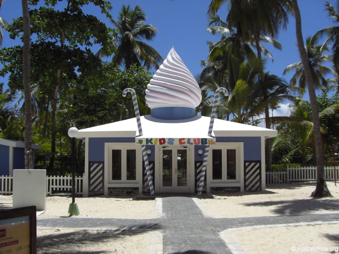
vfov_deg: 37.7
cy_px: 127
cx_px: 170
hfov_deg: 49.0
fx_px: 372
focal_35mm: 38
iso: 64
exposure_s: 1/250
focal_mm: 6.2
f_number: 8
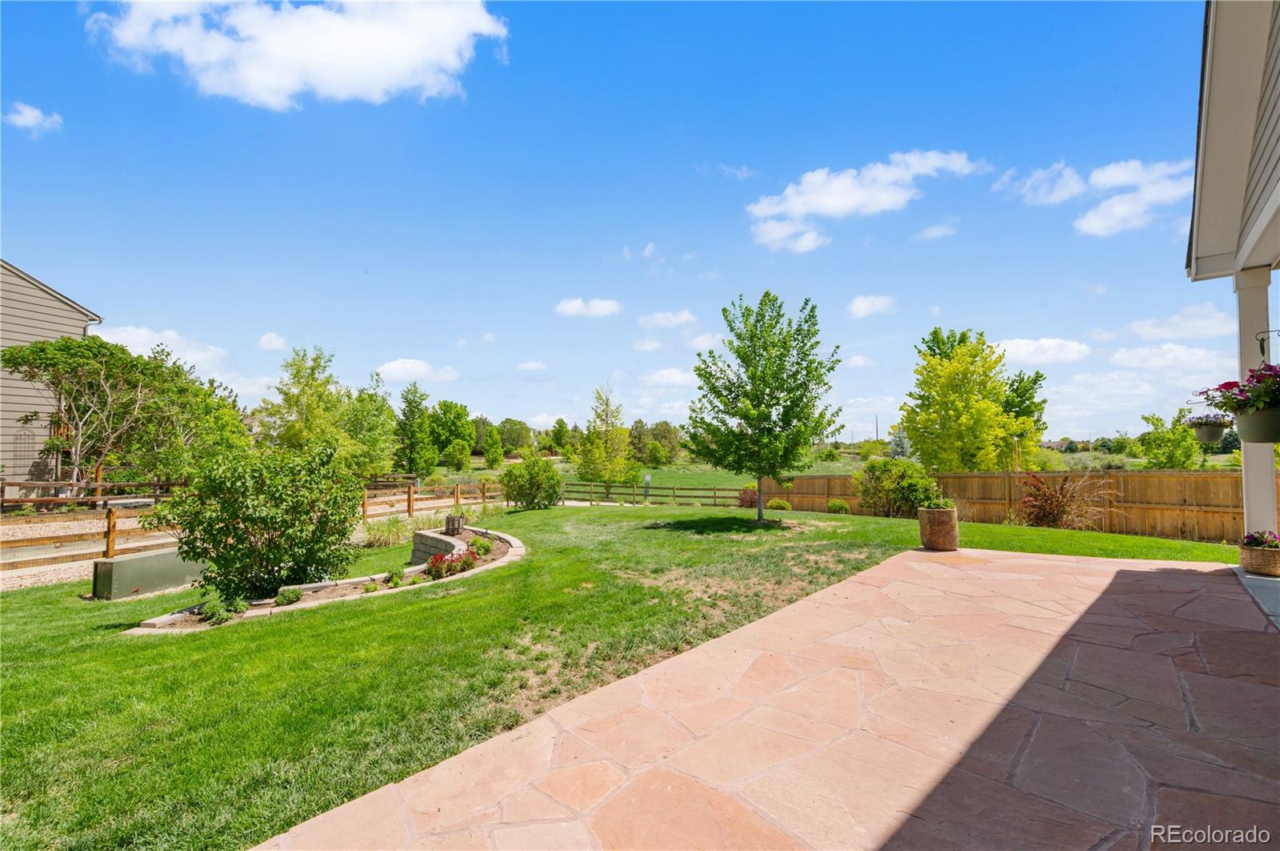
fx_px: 497
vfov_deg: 81.1
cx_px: 640
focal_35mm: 14
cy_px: 426
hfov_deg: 104.3
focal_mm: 14
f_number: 8
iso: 250
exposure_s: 1/500
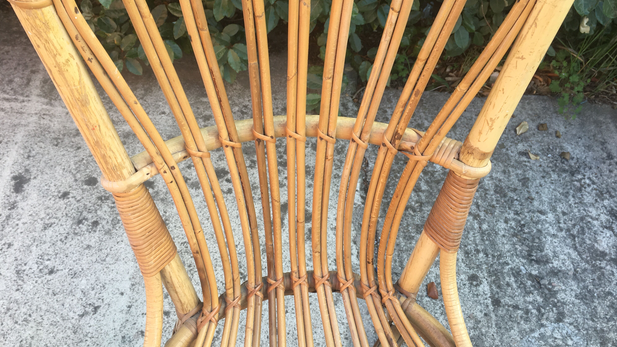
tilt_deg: -50.4
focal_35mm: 32
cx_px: 310
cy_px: 158
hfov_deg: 61.0
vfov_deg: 36.6
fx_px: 524
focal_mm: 4.15
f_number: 2.2
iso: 25
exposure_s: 1/100
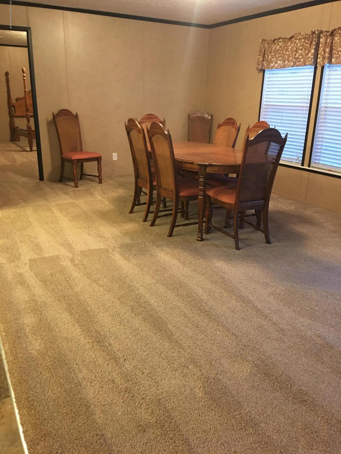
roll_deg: -0.8
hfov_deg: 48.2
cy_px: 227
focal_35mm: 29
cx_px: 170
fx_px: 381
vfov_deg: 61.7
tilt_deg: -18.2
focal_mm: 4.15
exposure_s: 1/4
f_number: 2.2
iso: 80
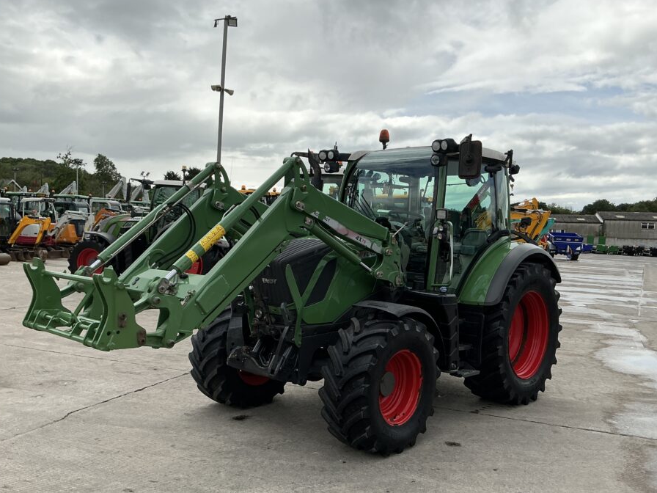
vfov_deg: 44.1
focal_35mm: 32
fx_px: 607
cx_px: 330
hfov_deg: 56.8
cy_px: 274
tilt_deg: -2.7
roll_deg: -2.1
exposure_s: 1/2667
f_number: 1.8
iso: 25
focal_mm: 3
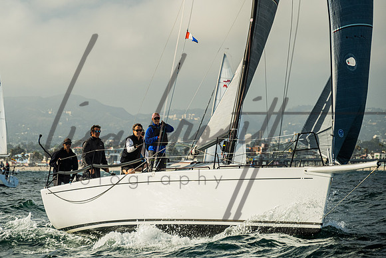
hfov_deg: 10.1
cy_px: 95
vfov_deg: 6.8
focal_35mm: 203
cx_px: 142
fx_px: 2178
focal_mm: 160
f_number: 6.3
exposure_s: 1/800
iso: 250
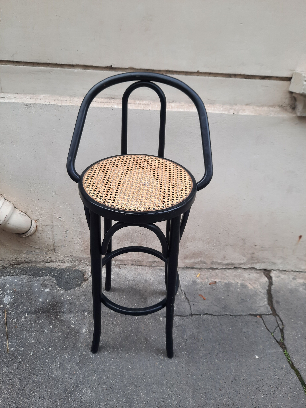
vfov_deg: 69.4
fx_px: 295
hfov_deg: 54.9
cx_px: 153
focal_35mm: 25
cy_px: 204
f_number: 2
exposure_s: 1/50
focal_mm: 4.6
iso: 32
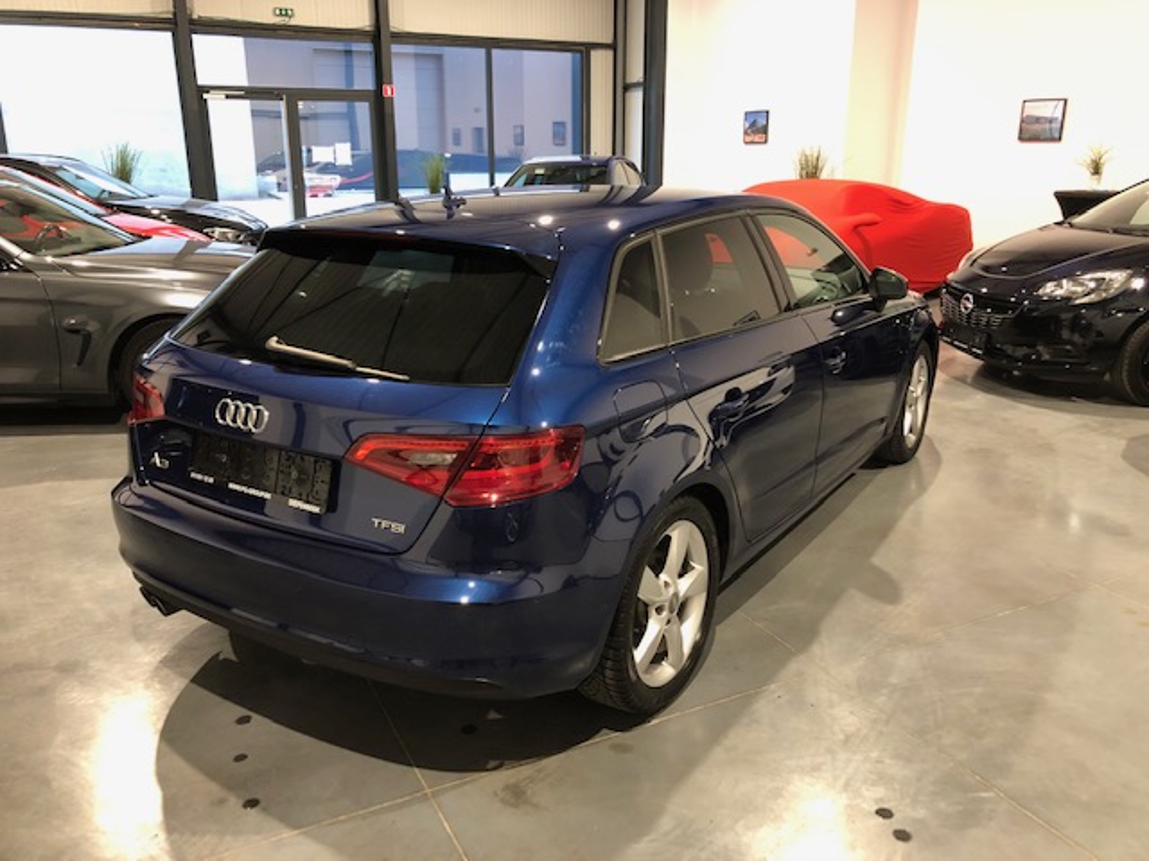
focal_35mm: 28
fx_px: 929
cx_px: 574
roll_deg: +0.4
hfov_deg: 63.4
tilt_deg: -17.3
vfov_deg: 49.7
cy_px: 430
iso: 80
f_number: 1.8
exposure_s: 1/17
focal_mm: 3.99
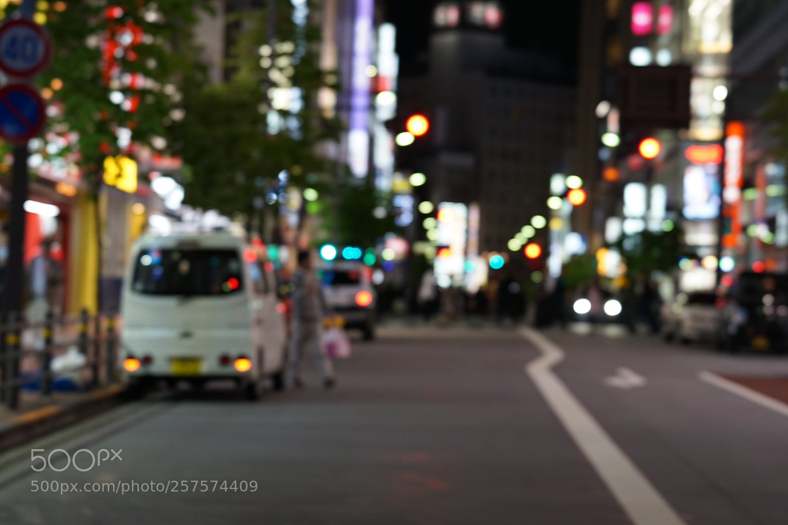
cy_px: 262
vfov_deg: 13.7
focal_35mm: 100
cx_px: 394
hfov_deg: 20.4
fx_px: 2188
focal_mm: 100
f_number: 6.7
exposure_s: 1/30
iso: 800
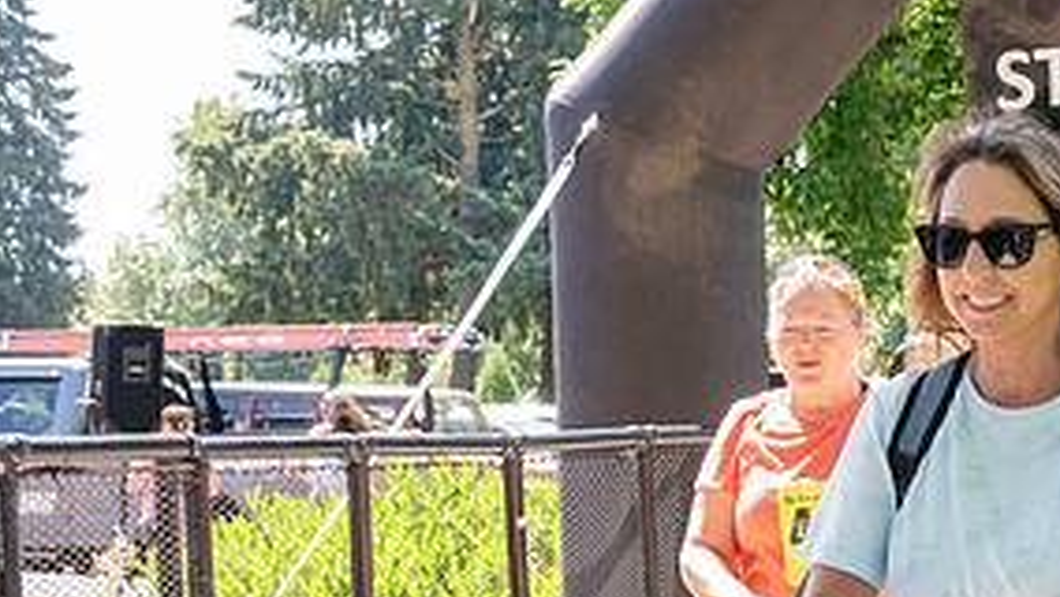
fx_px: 2165
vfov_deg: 15.7
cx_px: 948
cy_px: 384
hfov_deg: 26.6
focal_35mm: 77
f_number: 4
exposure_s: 1/400
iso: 500
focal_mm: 24
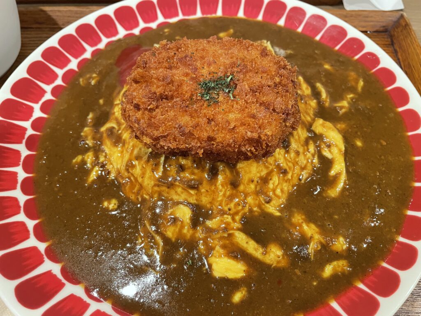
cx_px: 210
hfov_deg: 67.3
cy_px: 158
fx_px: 316
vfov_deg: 53.1
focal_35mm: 26
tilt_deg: -59.1
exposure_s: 1/30
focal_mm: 4.2
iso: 500
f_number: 1.6
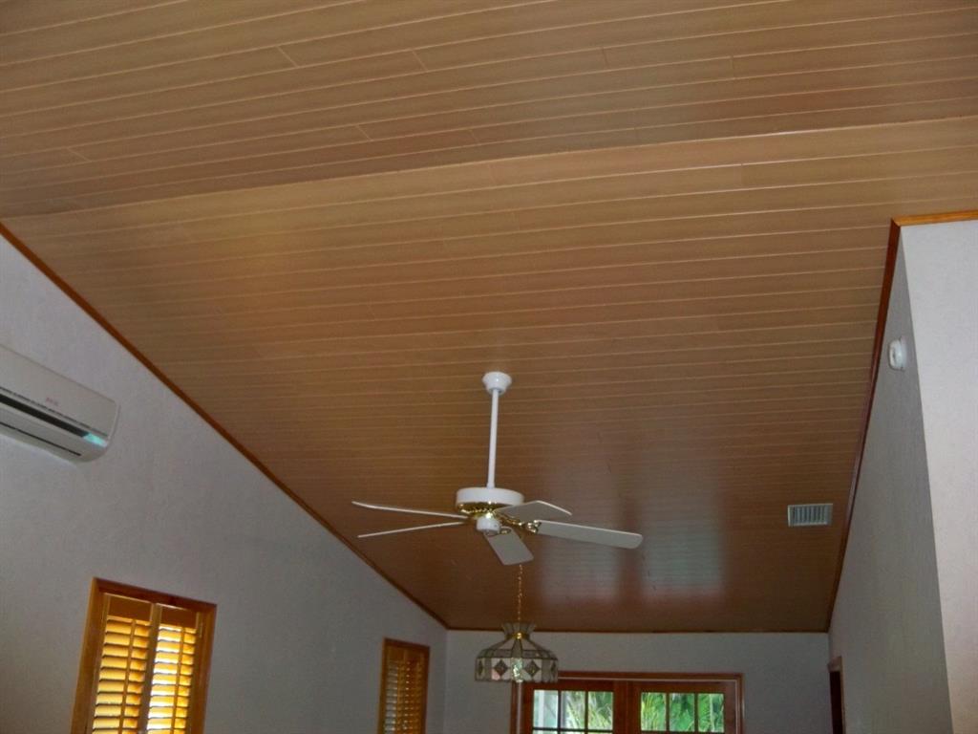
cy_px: 367
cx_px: 489
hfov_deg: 52.6
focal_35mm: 35
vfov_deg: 40.7
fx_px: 989
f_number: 3.5
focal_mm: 6.2
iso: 200
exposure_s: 1/30
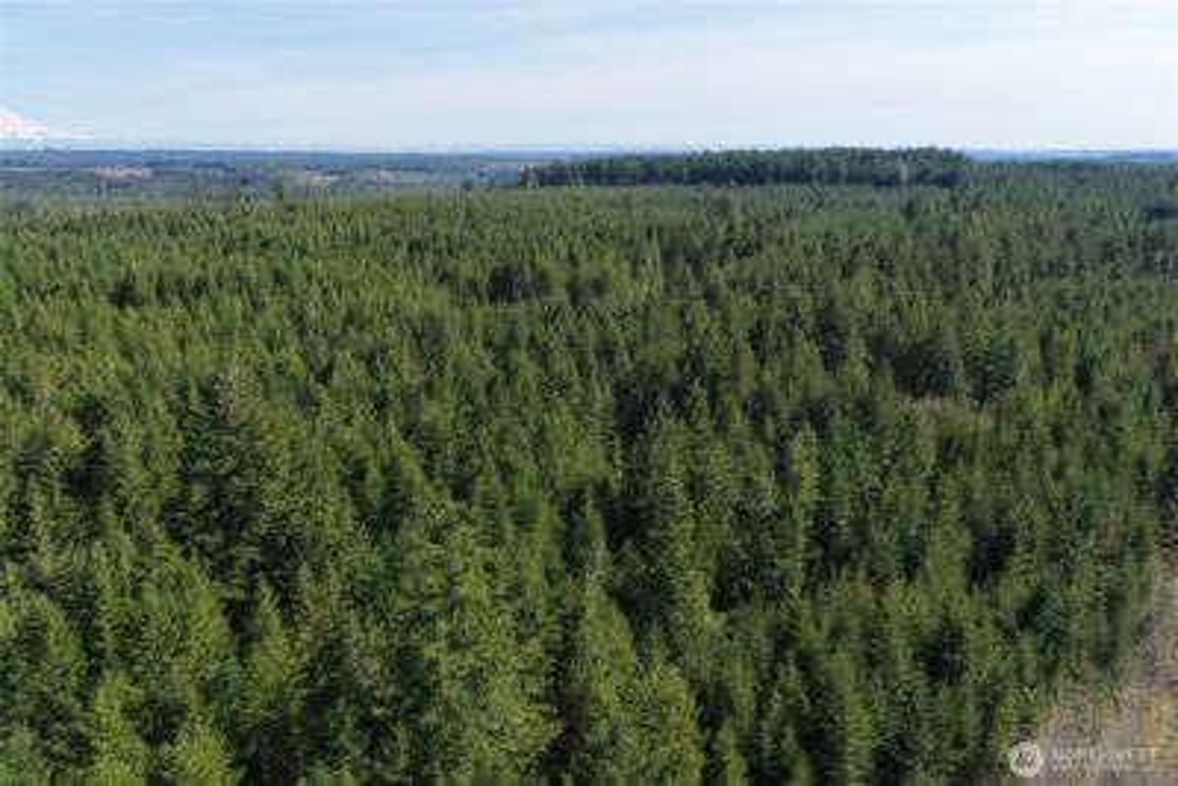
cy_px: 393
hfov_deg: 65.5
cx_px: 589
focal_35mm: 28
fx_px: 917
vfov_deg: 46.4
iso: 100
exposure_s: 1/500
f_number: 2.8
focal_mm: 14.45
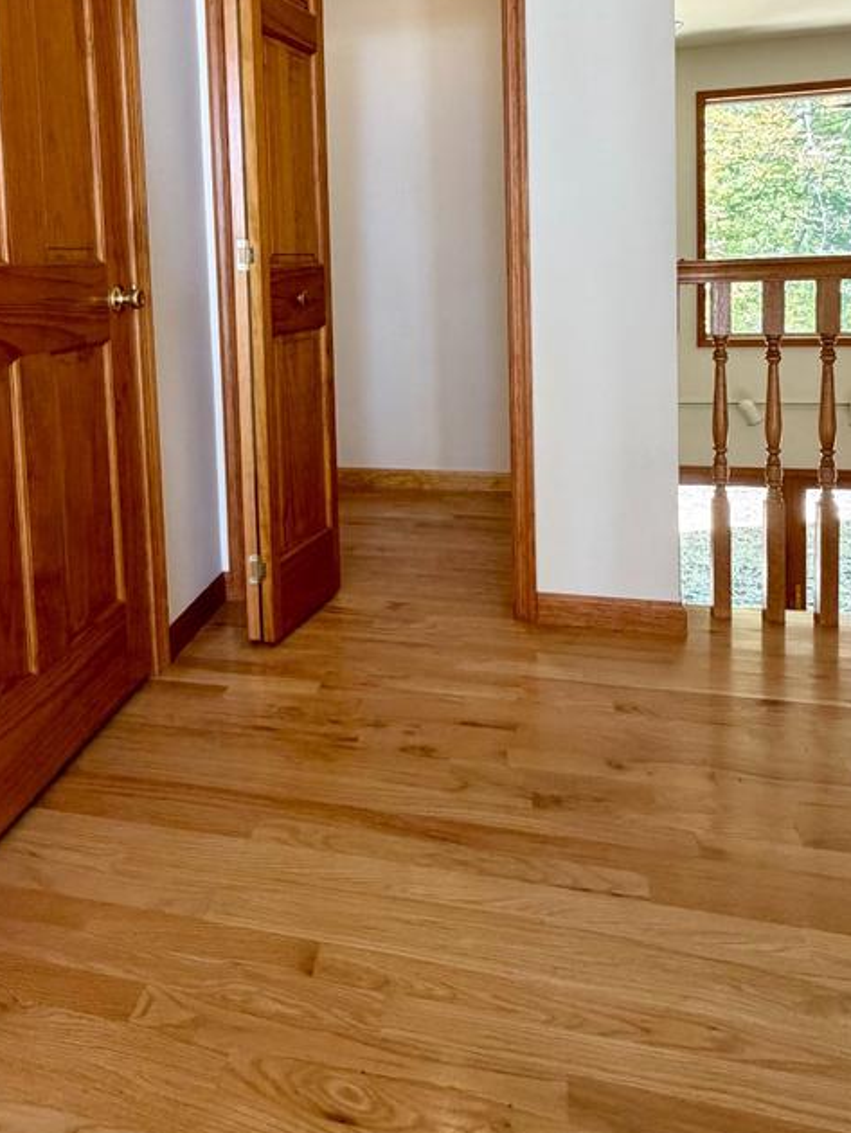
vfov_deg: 68.1
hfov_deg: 56.3
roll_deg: +2.4
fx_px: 786
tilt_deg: -3.8
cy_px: 318
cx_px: 333
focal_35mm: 24
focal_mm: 2.22
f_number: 2.2
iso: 320
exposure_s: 1/110
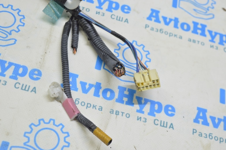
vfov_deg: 22.6
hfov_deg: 33.4
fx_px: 376
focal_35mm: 60
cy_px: 75
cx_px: 113
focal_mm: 40
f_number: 5.6
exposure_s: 1/20
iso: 400
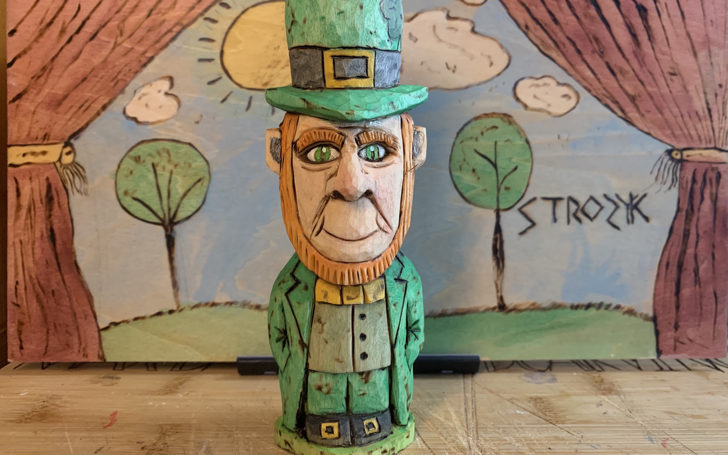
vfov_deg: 44.4
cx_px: 368
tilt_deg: -4.8
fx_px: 555
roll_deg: -1.4
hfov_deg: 66.5
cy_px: 188
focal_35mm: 28
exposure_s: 1/37
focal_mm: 4.25
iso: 400
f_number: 1.8
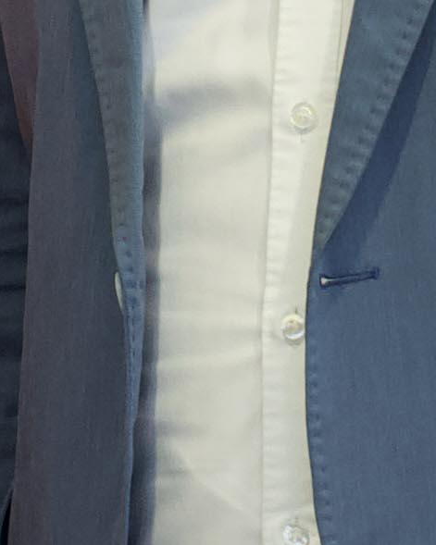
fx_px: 6018
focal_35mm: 373
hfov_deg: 4.1
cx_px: -127
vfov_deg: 5.1
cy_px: -415
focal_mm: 39
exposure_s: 1/160
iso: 2000
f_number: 4
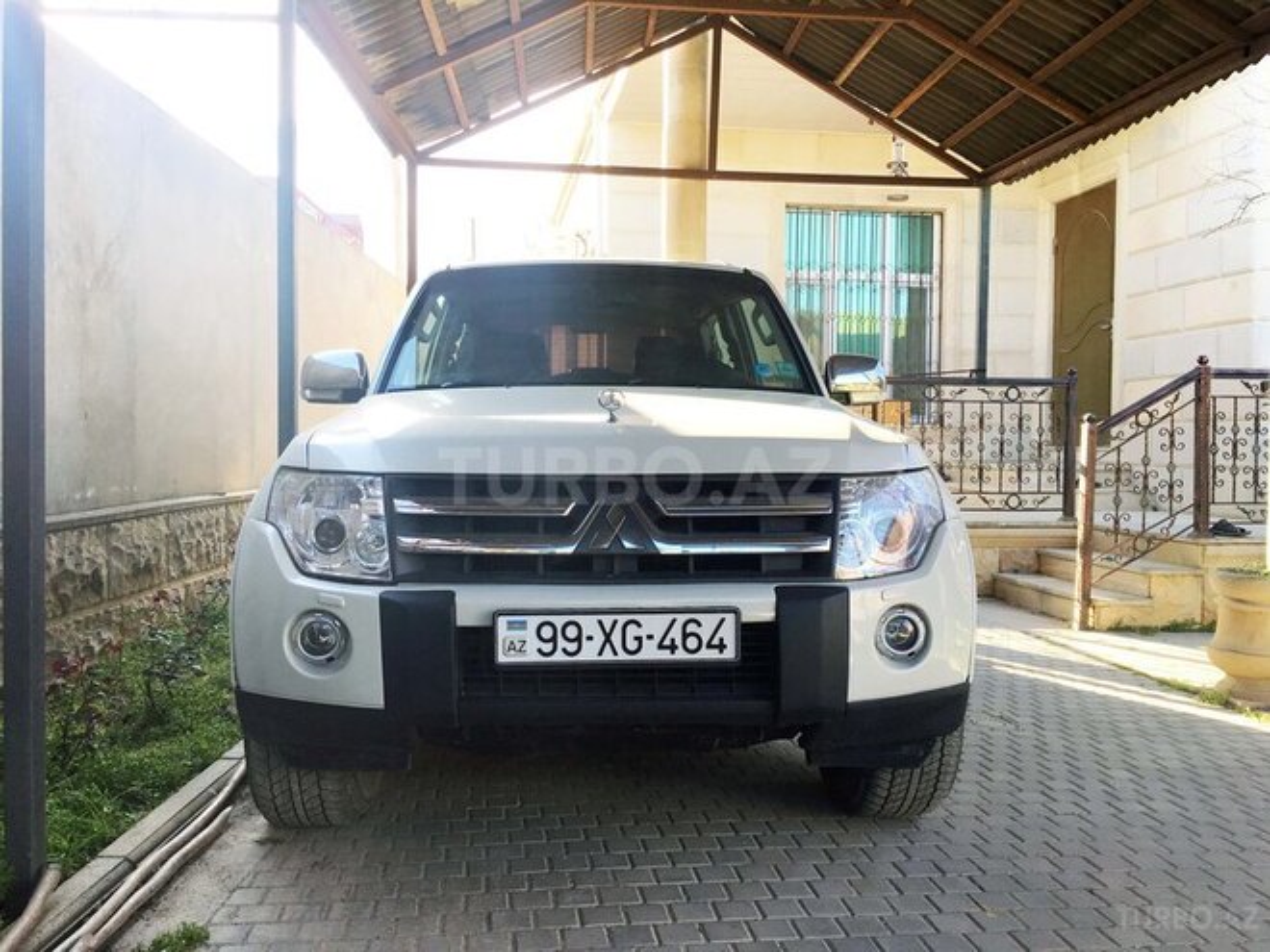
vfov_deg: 48.2
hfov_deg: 61.7
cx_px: 635
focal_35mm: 29
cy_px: 476
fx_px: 1064
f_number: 2.2
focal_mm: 4.15
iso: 25
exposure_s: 1/181
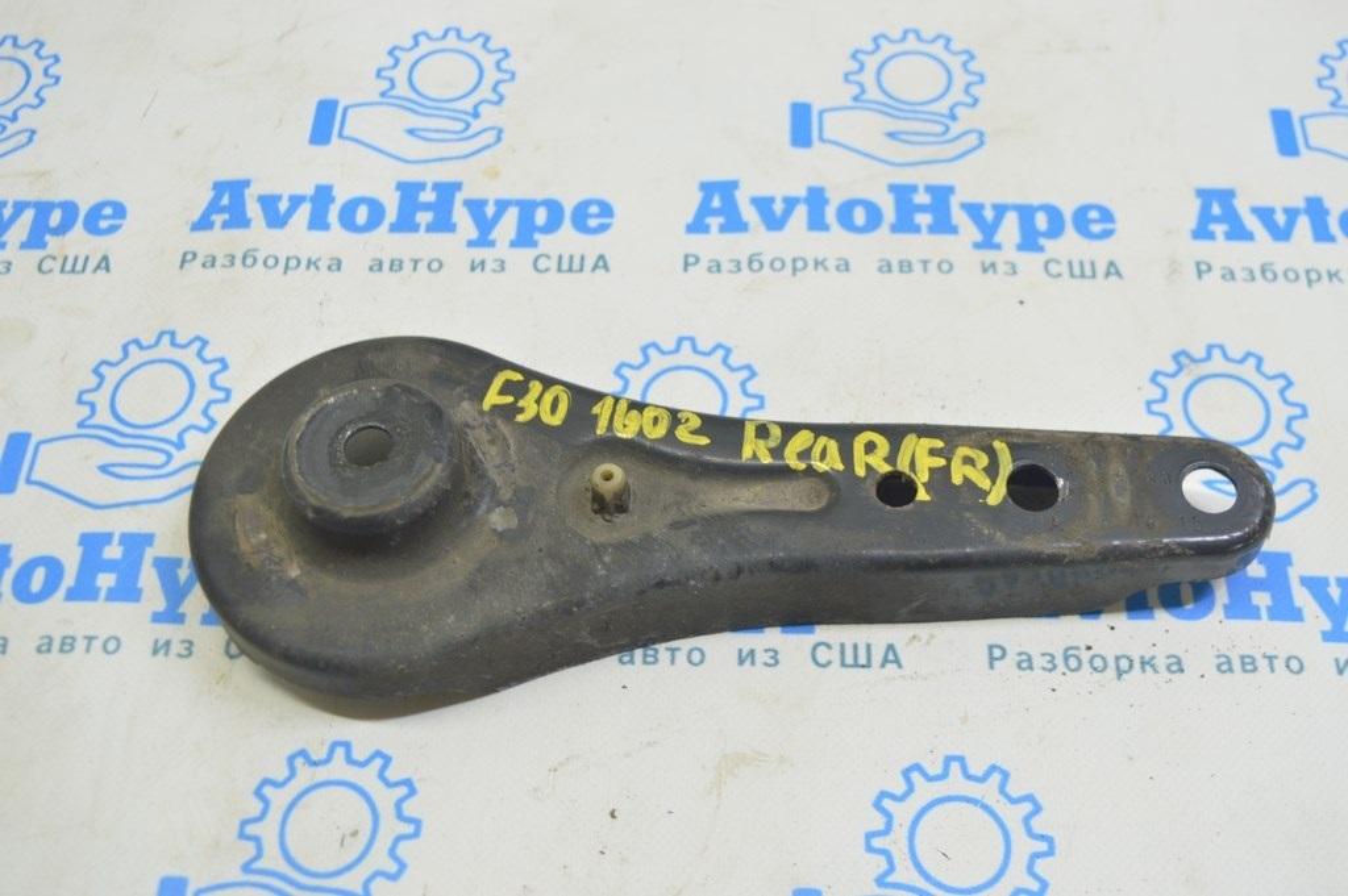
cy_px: 448
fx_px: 1684
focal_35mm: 45
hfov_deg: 43.6
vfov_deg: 29.8
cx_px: 674
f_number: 5.6
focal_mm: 30
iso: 400
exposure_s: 1/20
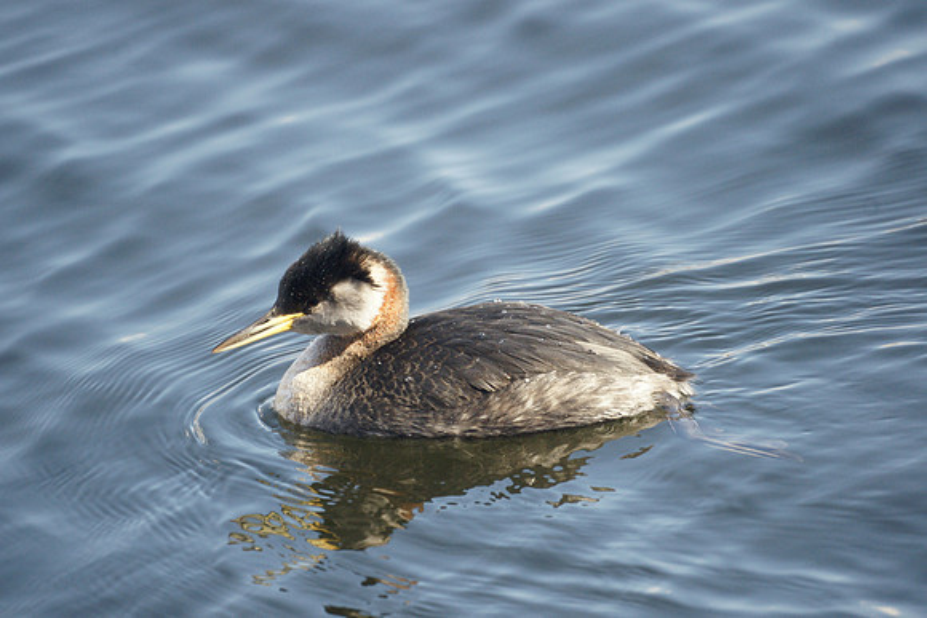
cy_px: 309
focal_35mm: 750
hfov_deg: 2.7
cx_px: 464
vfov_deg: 1.8
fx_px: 19316
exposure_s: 1/640
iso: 800
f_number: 8
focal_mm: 500
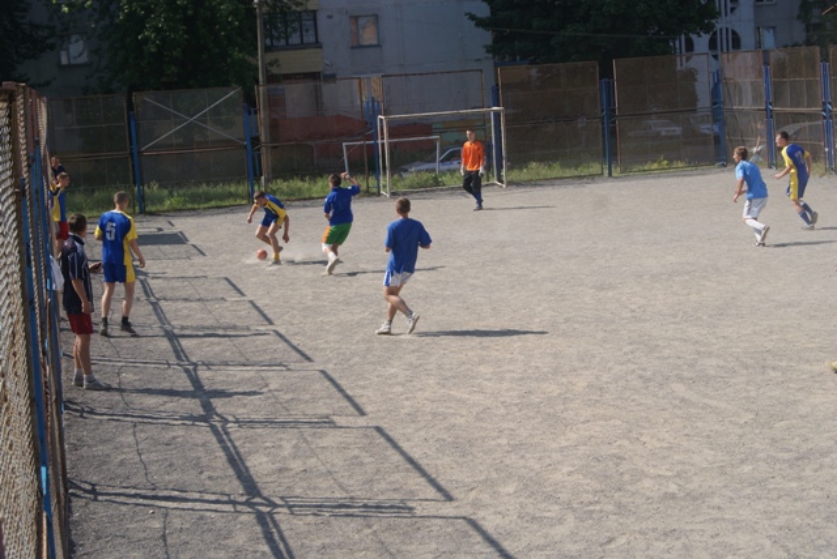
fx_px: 1571
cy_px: 280
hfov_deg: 29.8
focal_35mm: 68
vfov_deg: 20.2
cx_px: 418
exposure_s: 1/250
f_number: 8
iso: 100
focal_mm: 45
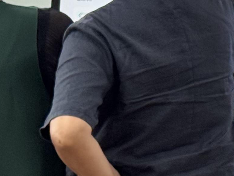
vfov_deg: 5.9
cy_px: -31
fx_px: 1683
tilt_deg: -1.4
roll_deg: -1.7
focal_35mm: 249
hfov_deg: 7.7
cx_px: 392
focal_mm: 6.76
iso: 80
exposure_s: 1/90
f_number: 1.78
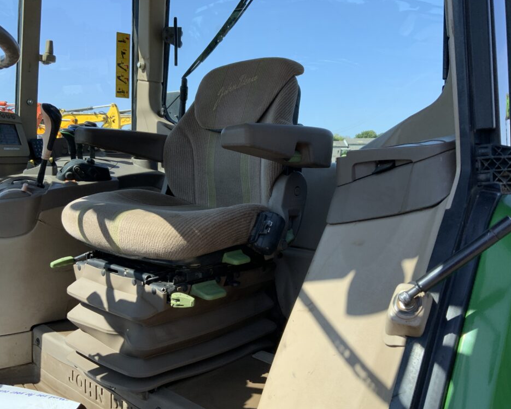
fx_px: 469
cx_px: 245
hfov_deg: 57.2
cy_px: 203
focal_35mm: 31
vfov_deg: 47.1
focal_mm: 3
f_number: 1.8
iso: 16
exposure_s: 1/691
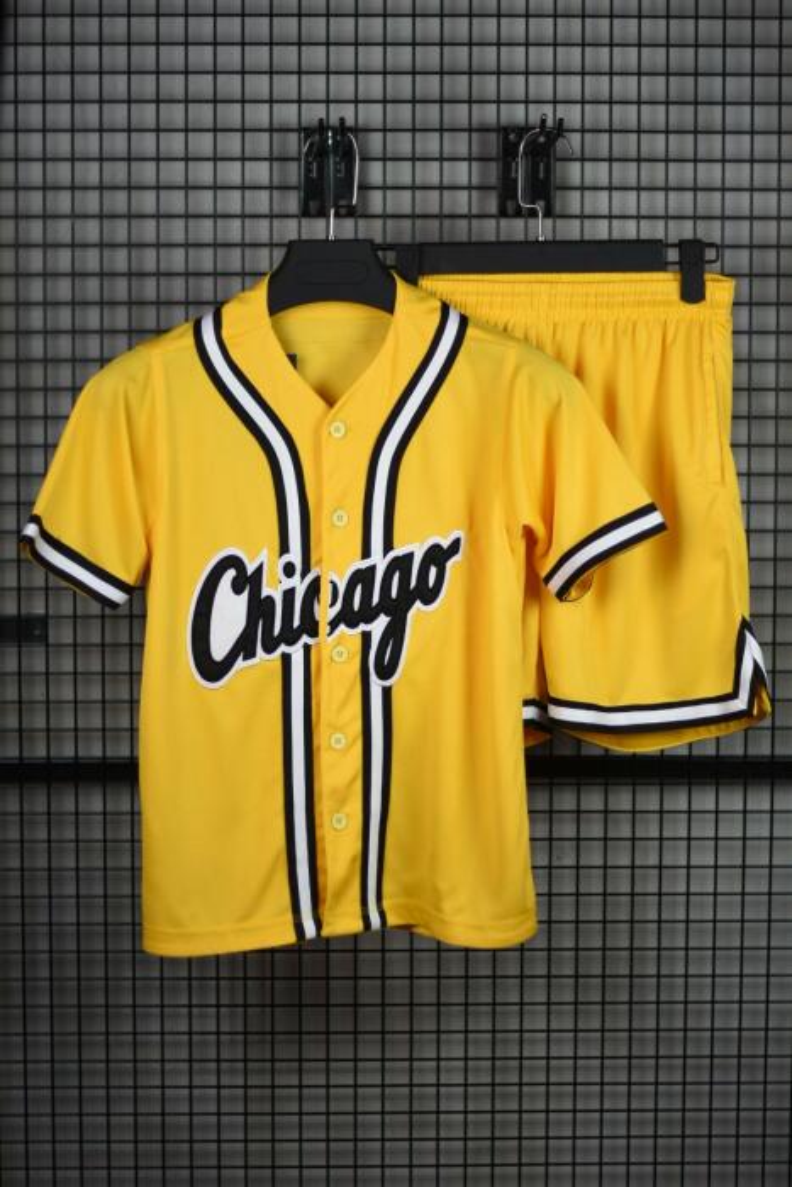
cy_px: 594
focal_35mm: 75
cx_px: 396
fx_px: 2474
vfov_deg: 27.0
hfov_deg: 18.2
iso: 100
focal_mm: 50
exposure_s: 1/160
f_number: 1.4
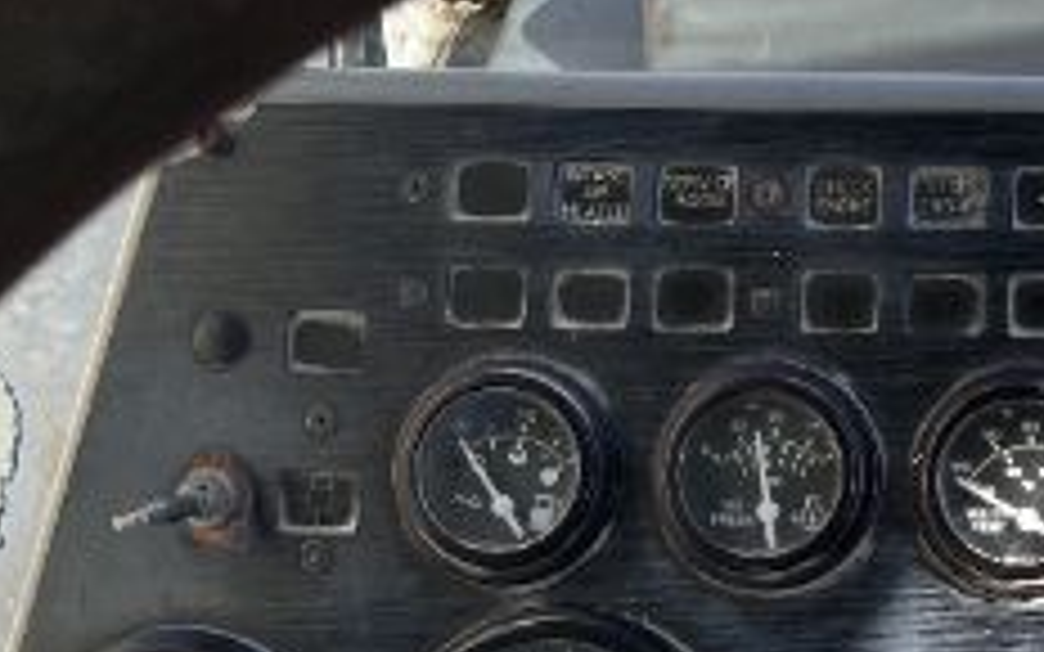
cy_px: 670
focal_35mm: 76
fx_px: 2162
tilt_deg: -63.6
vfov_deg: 16.8
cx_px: 1418
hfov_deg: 23.4
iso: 50
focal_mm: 5.1
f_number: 1.6
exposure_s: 1/992
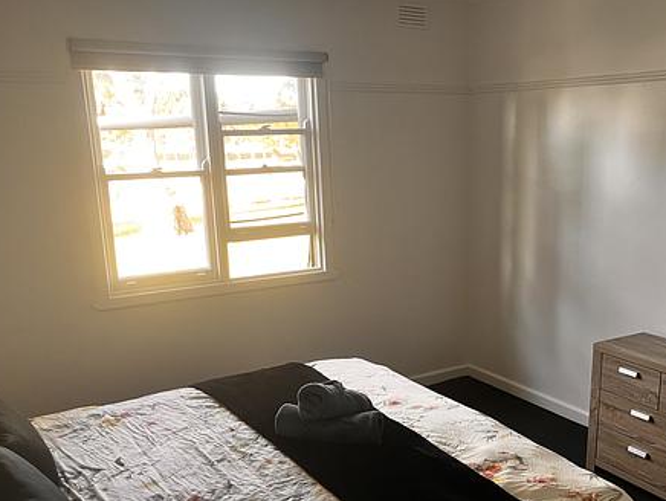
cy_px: 302
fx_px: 713
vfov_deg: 38.6
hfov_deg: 49.7
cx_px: 405
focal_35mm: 37
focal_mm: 5.1
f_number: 1.6
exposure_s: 1/98
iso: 125
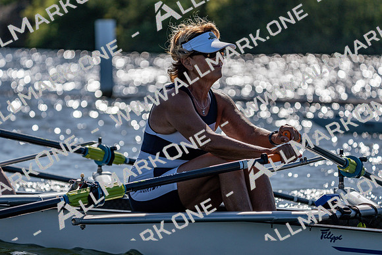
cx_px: 191
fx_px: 2579
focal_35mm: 243
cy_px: 128
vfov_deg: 5.7
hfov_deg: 8.5
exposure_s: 1/2000
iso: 100
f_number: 5.6
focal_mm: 243
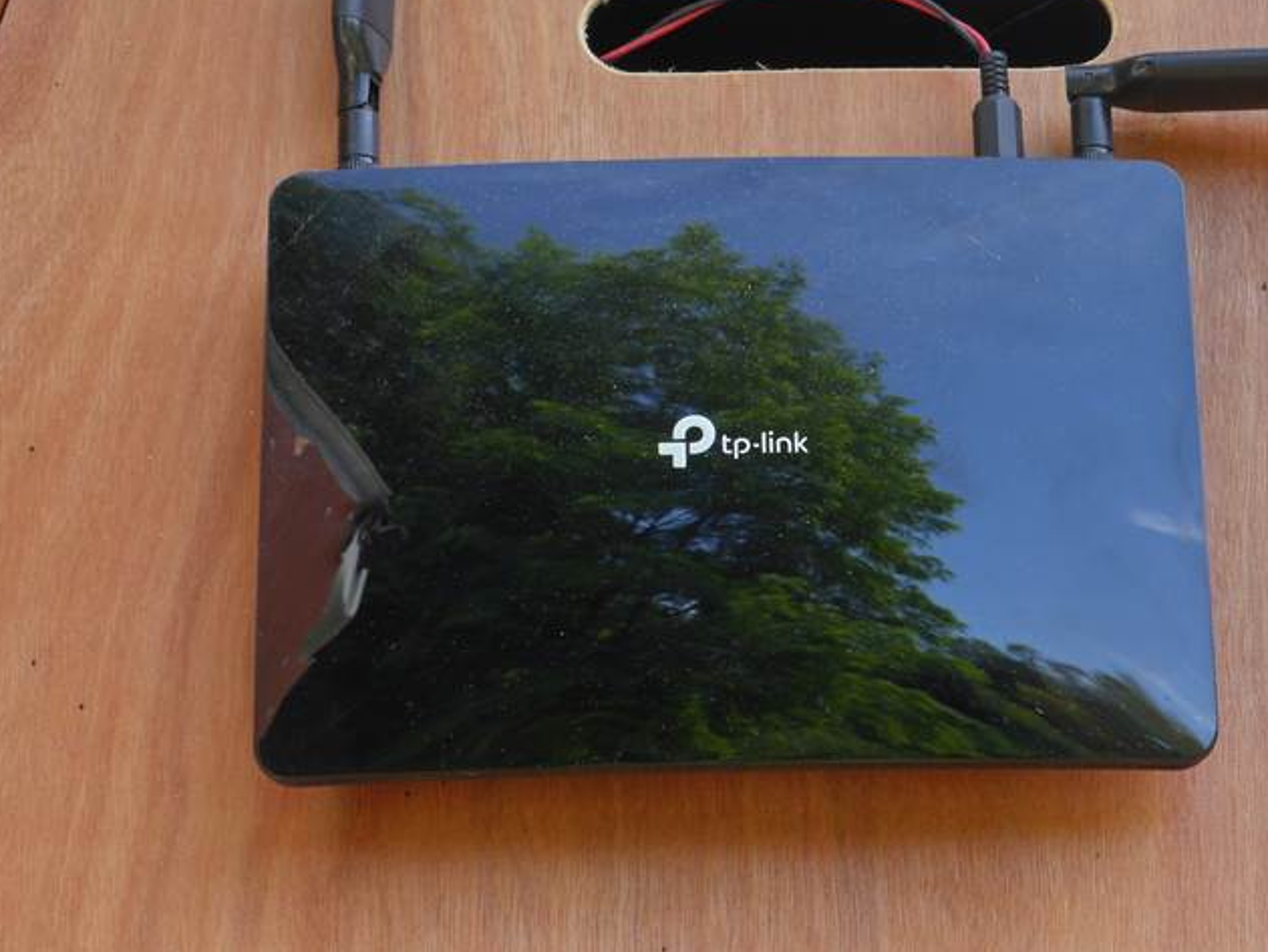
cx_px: 823
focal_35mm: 104
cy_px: 233
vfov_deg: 14.2
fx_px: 3811
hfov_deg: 18.8
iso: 200
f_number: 7.1
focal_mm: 32
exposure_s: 1/60
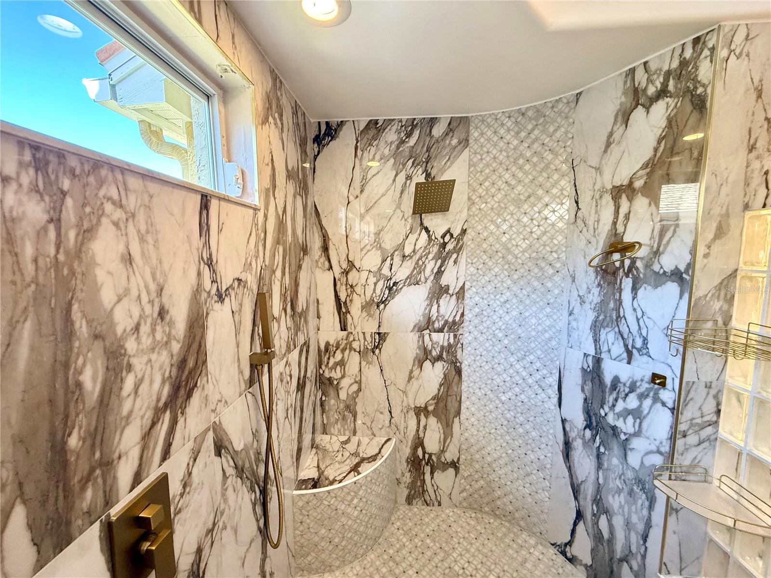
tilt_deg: -5.7
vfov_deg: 85.7
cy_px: 289
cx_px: 386
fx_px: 312
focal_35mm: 14
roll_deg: +0.7
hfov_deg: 102.1
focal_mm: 2.22
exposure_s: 1/120
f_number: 2.2
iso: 320
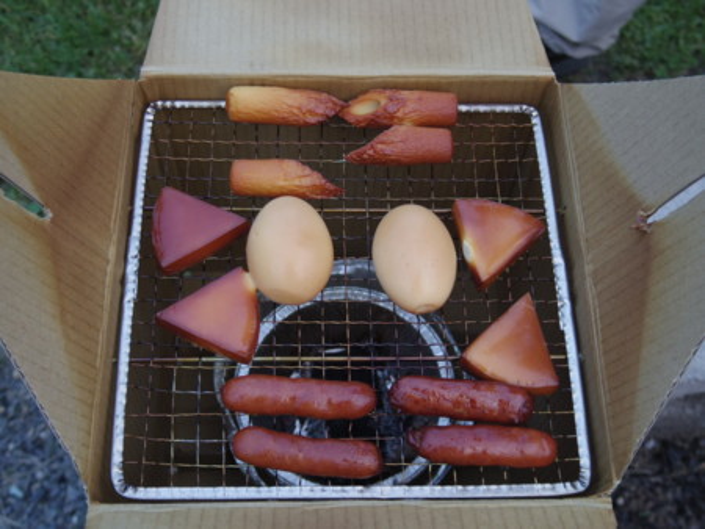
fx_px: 958
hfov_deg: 40.4
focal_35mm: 47
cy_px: 264
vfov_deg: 30.9
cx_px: 352
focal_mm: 8.5
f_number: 1.9
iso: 250
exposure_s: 1/60
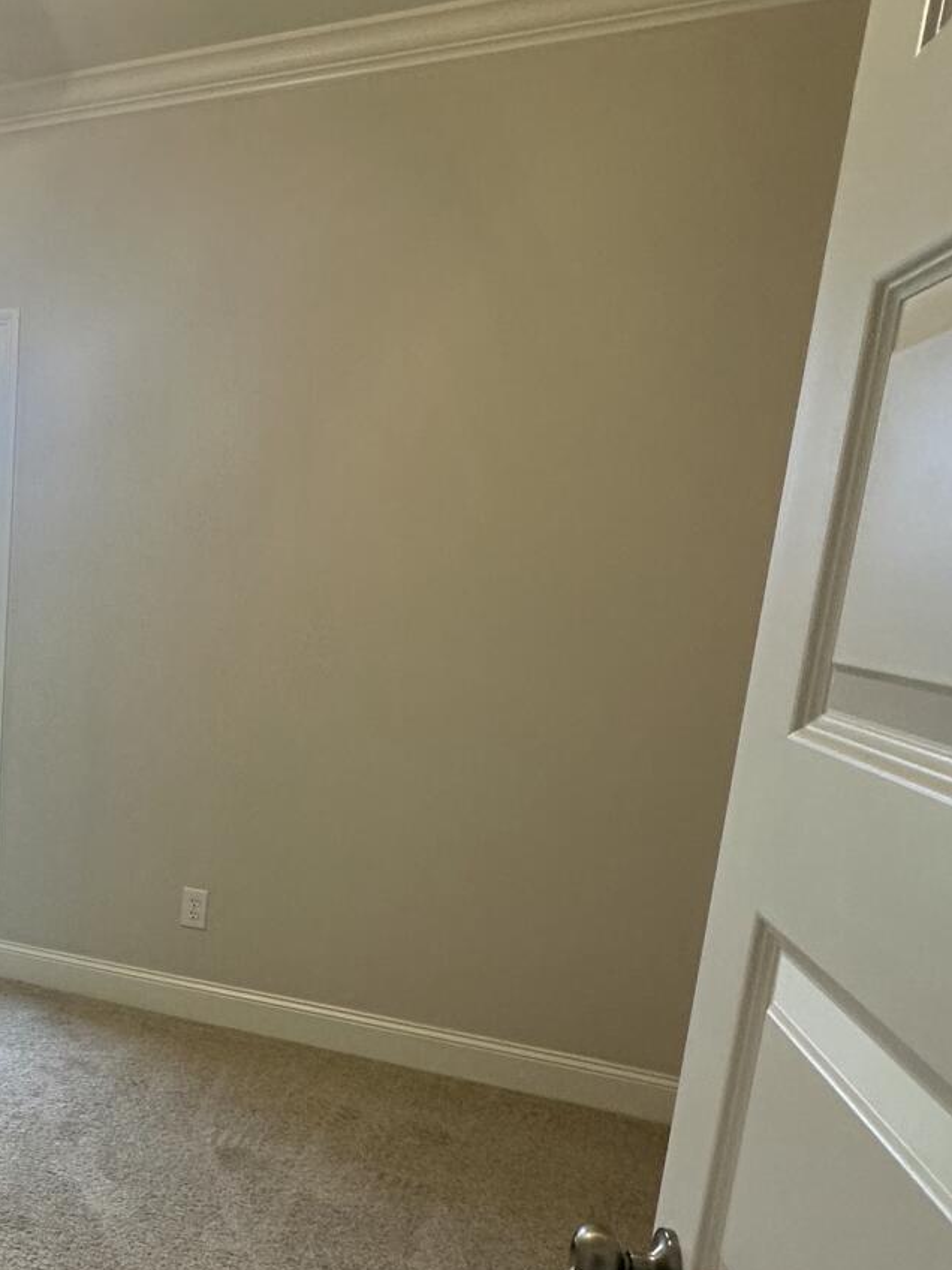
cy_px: 822
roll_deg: -2.2
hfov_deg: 37.2
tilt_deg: -12.0
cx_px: -55
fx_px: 1210
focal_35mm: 33
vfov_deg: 54.5
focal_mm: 2.22
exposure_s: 1/120
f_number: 2.2
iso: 160
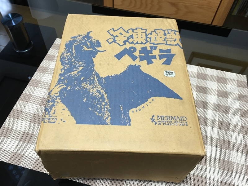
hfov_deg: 61.7
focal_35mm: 29
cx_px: 124
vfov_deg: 48.2
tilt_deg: -54.3
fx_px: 208
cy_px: 93
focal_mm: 4.15
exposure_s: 1/15
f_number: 2.2
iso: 40
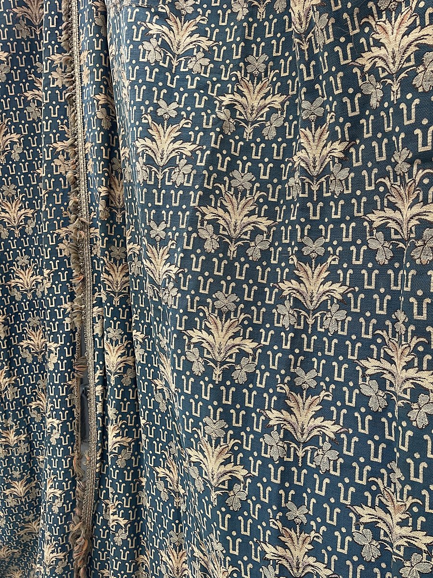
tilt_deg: -5.7
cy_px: 289
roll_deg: +0.4
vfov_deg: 69.4
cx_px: 216
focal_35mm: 25
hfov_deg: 54.9
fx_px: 417
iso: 125
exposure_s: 1/83
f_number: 1.6
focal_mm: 5.1
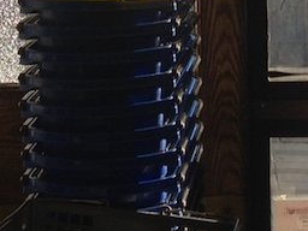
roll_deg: -0.3
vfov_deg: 10.7
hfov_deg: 15.0
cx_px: 250
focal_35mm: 131
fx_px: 1166
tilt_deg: -4.2
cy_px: -168
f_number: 2.4
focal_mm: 4.28
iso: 50
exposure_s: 1/394
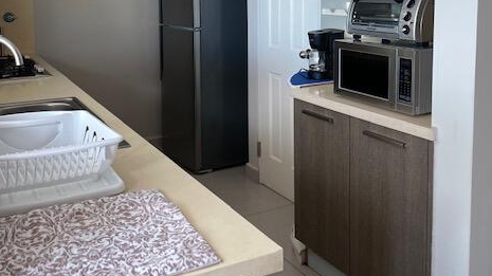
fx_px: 509
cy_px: 36
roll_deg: +1.4
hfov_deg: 51.6
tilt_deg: -7.0
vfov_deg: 29.3
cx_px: 224
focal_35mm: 39
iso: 64
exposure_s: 1/60
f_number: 1.6
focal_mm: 4.2
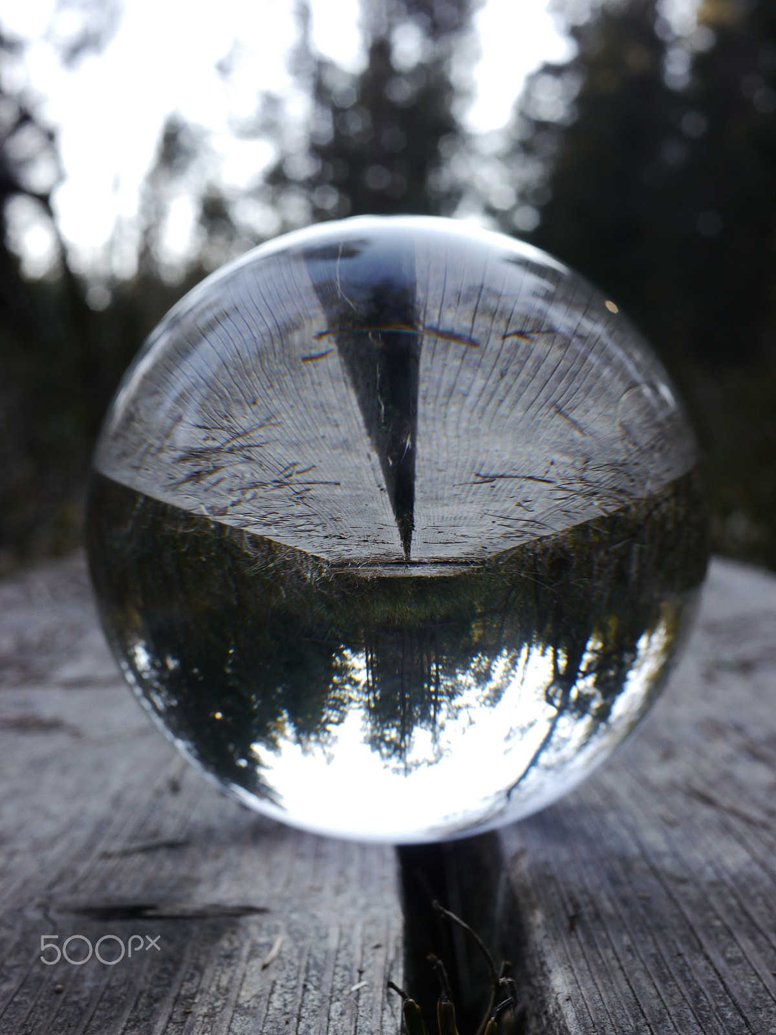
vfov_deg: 46.8
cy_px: 518
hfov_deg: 36.0
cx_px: 388
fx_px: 1196
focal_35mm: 40
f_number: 5.6
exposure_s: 1/100
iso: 160
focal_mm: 20
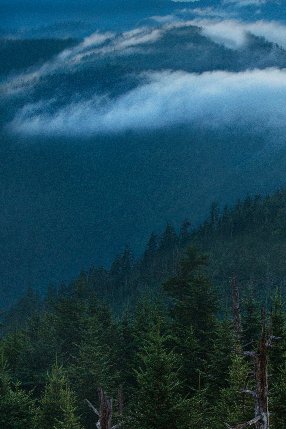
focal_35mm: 133
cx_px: 218
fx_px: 1584
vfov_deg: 15.3
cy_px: 330
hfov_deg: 10.3
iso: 800
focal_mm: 70
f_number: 11
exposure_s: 1/8
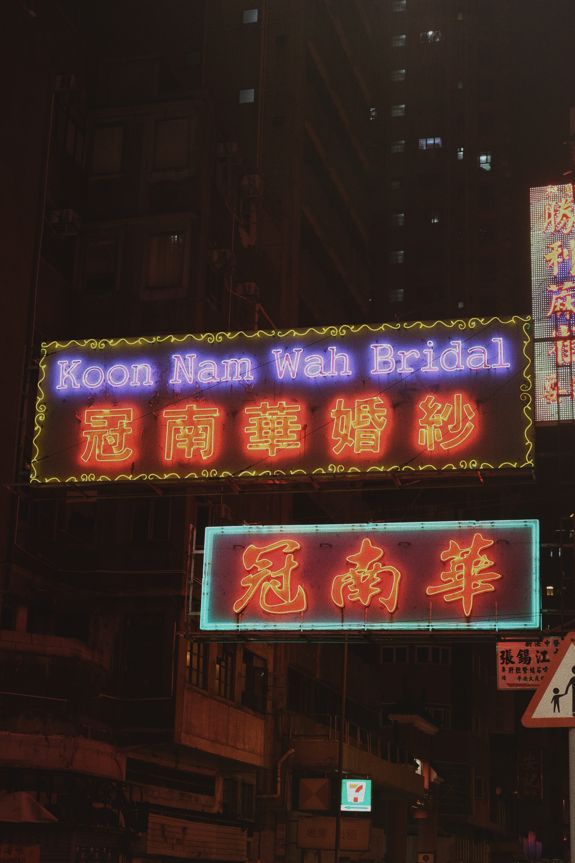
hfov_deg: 23.0
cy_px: 476
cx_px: 309
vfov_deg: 33.9
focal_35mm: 59
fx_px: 1414
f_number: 4
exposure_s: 1/60
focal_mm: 35
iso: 1000
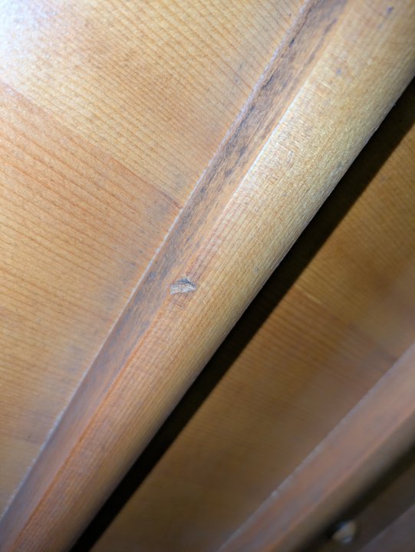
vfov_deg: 69.4
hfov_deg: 54.9
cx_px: 208
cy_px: 276
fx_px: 399
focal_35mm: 25
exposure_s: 1/120
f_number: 1.89
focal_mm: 5.43
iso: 116
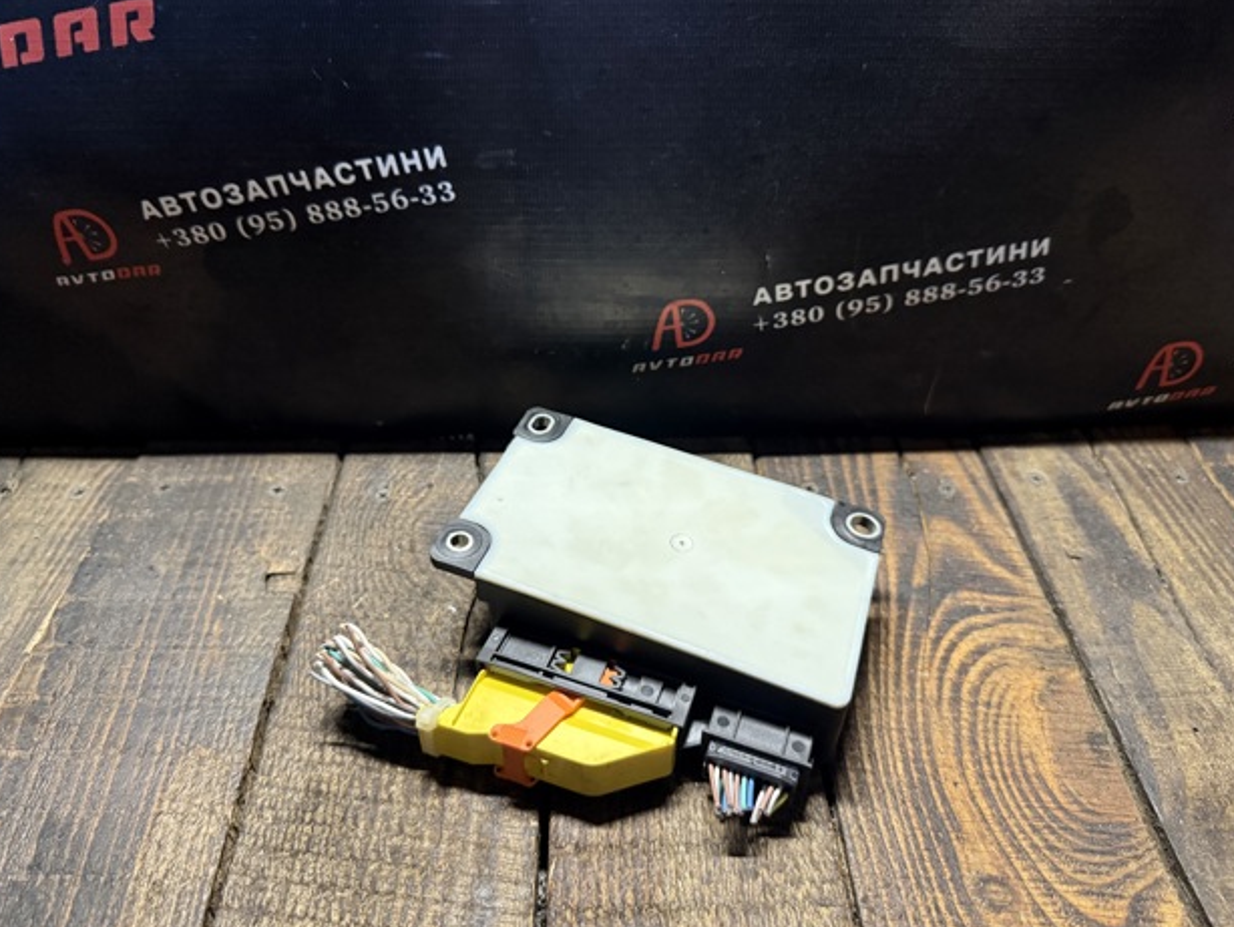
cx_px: 613
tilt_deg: -38.7
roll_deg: +0.0
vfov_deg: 54.9
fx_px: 892
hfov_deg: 69.4
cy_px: 450
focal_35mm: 25
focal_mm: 6.76
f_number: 1.78
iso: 640
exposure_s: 1/50
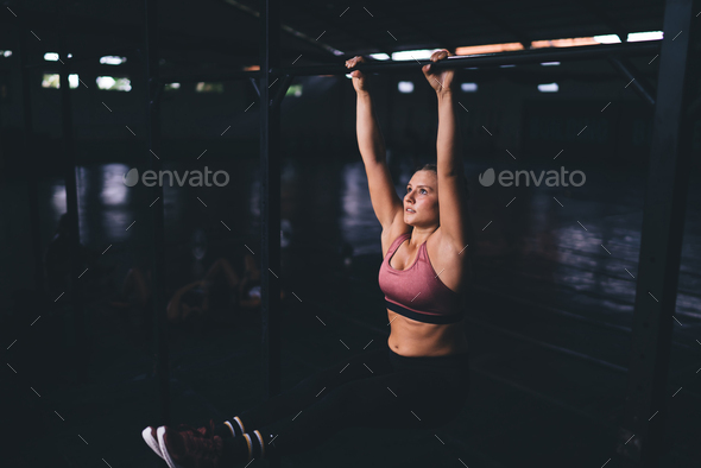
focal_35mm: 35
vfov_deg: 37.9
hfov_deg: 54.4
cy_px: 234
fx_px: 682
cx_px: 350
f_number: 1.6
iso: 100
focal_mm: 35
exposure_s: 1/640
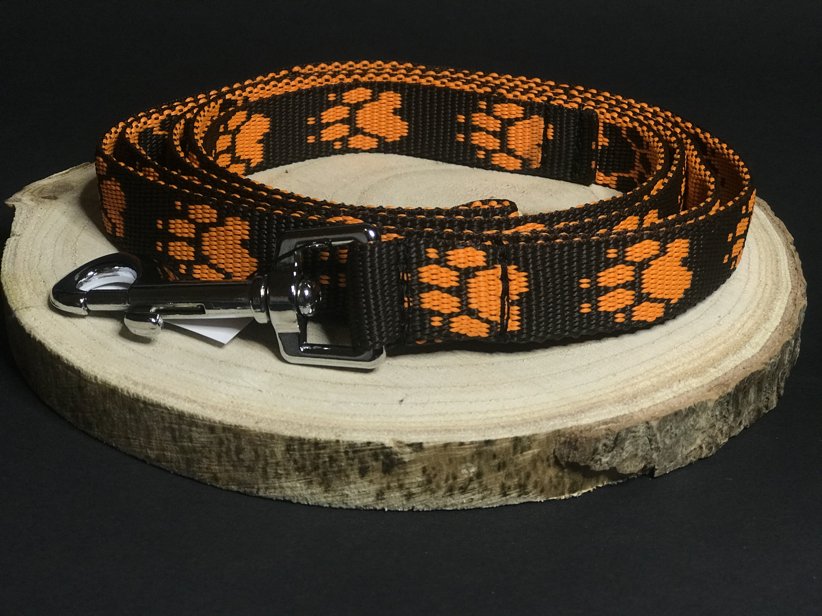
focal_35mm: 57
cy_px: 308
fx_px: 1354
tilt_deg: -30.6
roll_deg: -2.6
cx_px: 411
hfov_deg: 33.8
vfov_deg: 25.7
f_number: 2.8
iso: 80
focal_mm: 6.6
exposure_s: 1/50
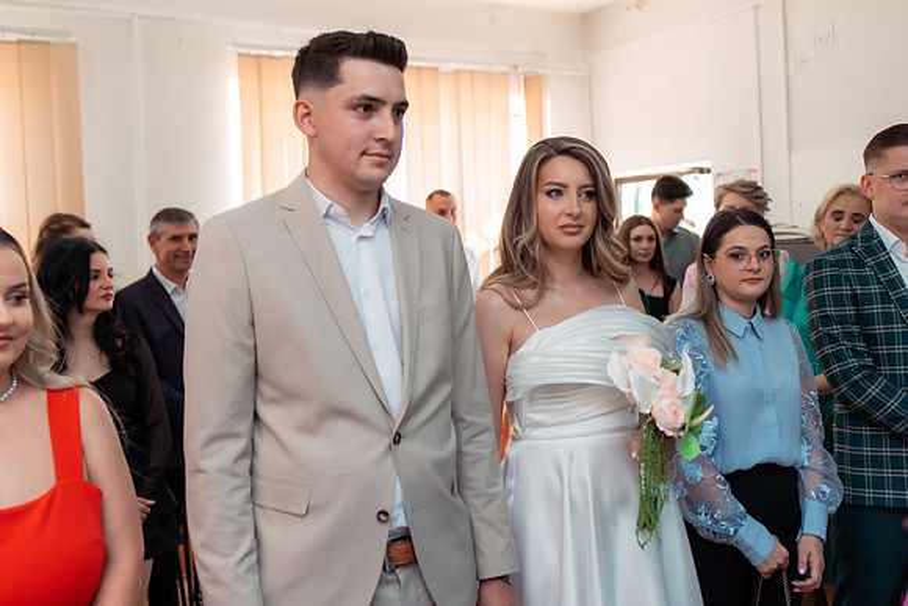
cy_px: 303
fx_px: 883
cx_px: 454
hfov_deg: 54.4
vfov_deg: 37.9
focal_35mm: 35
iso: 800
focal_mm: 35
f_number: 2.8
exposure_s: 1/250
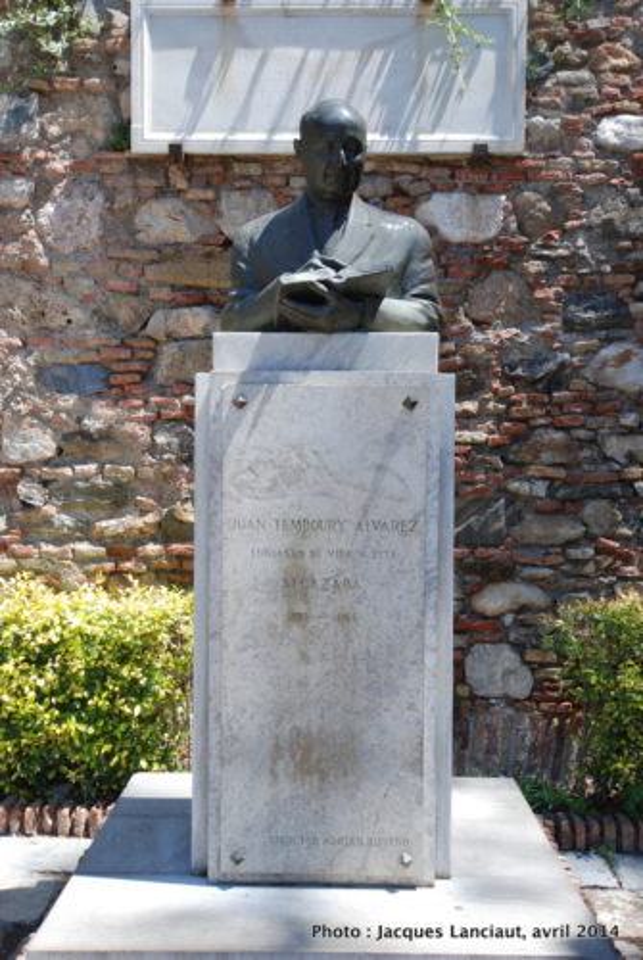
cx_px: 322
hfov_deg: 37.0
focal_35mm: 36
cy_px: 480
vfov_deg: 53.1
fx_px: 961
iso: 125
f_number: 5.6
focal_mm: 24
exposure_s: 1/125
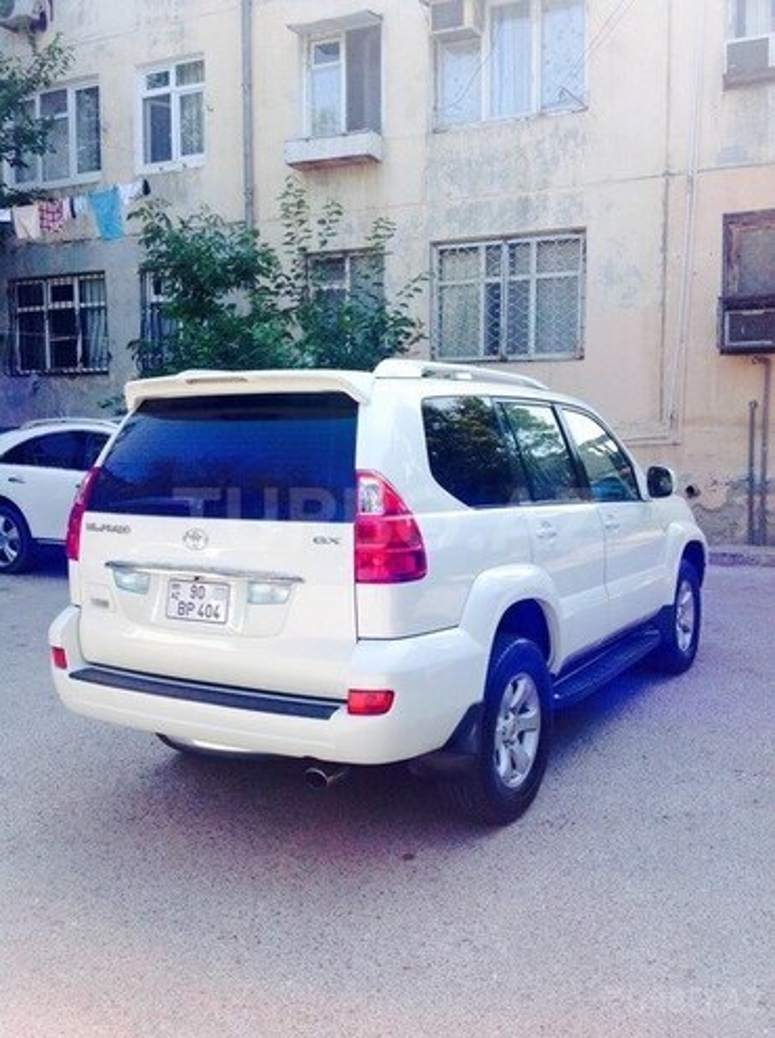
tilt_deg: -3.6
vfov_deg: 52.7
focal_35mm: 35
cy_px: 519
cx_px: 388
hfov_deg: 40.6
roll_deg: +0.9
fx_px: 1048
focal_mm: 4.28
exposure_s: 1/643
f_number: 2.4
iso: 50
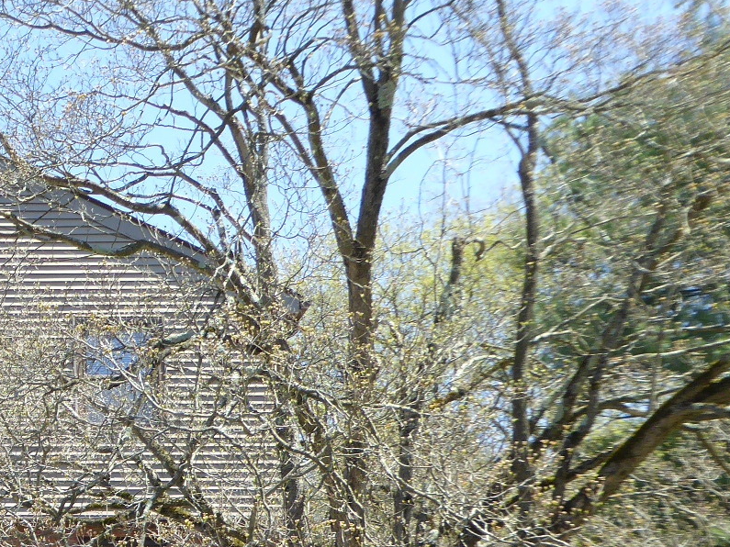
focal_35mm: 67
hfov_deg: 25.6
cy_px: 517
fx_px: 1413
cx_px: -174
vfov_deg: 21.3
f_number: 3.4
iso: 100
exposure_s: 1/320
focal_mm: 4.7
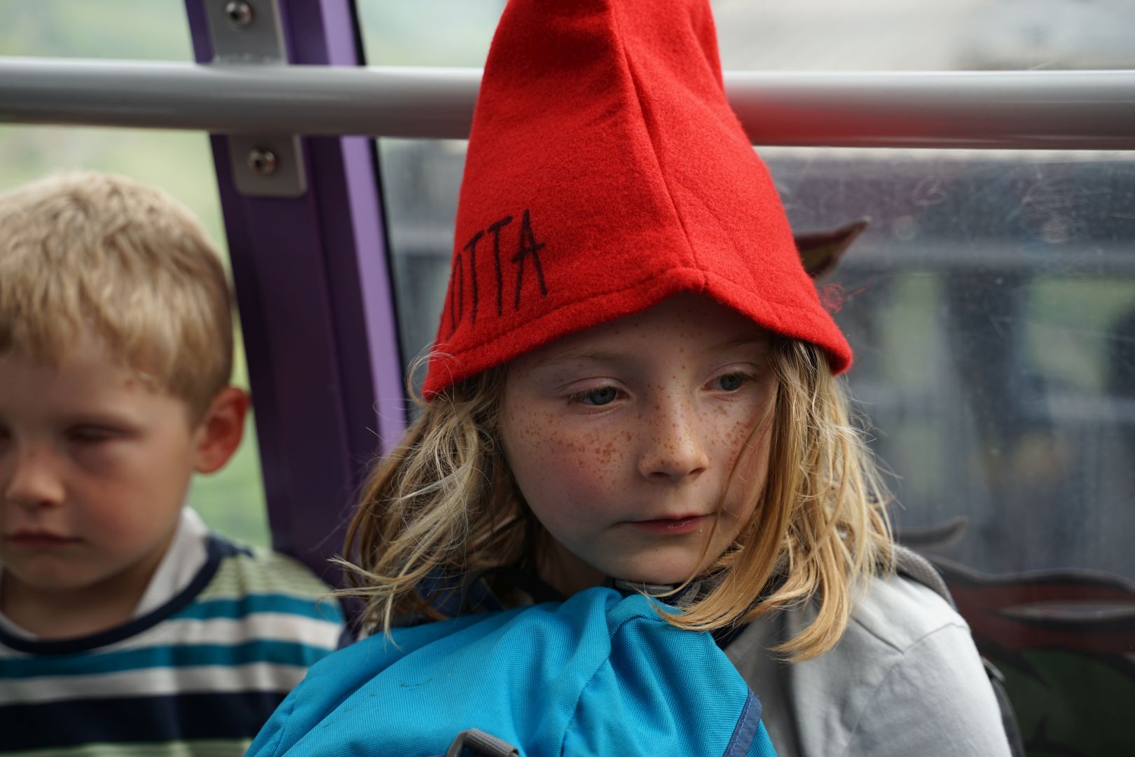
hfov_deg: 27.0
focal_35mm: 75
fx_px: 2364
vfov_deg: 18.2
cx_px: 568
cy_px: 378
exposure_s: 1/160
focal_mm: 75
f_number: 5
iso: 125
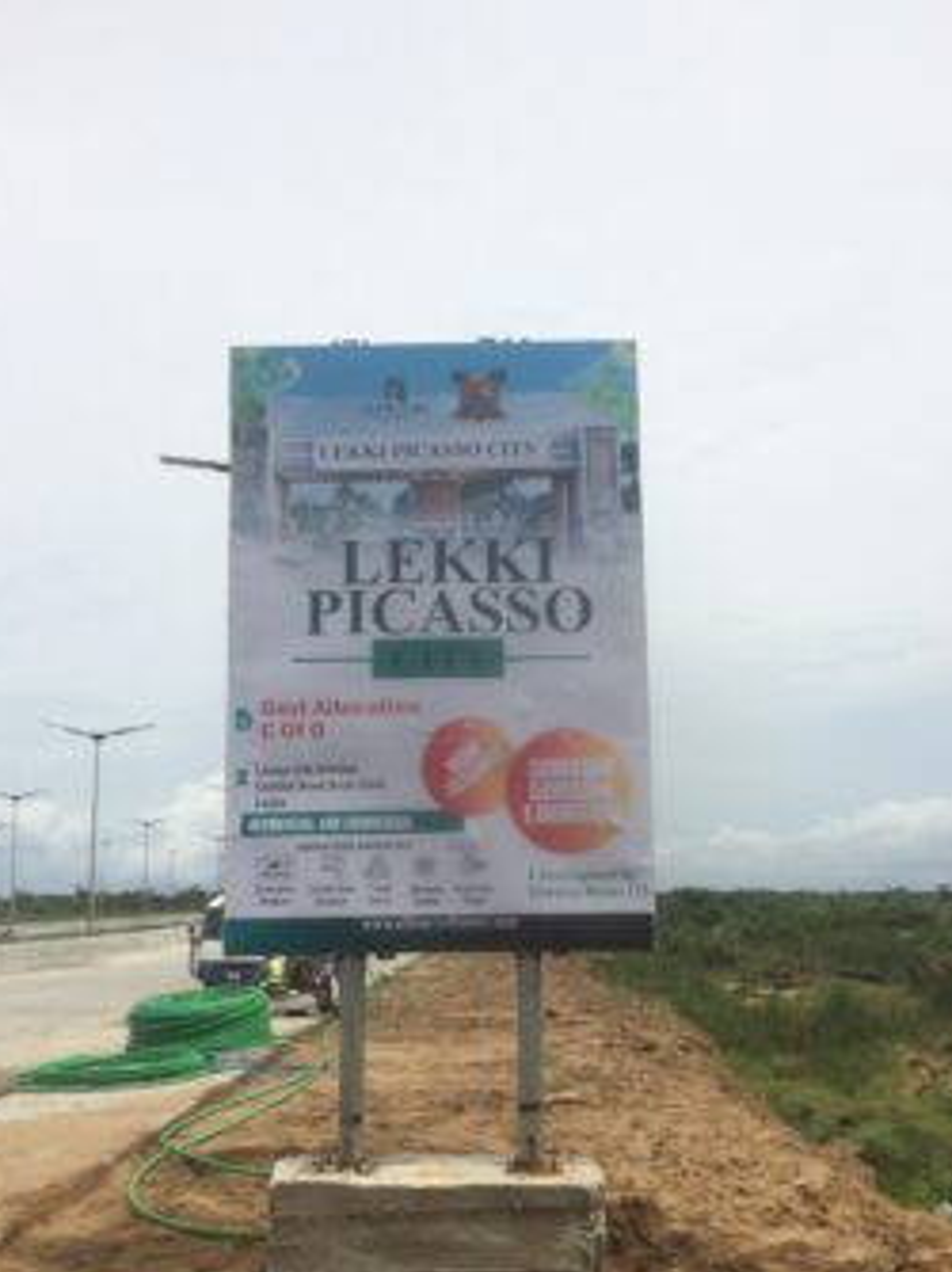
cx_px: 520
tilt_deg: +7.9
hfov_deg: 42.9
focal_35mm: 33
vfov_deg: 55.2
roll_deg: -0.1
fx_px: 1212
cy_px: 720
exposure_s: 1/4566
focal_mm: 4.15
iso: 40
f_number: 2.2
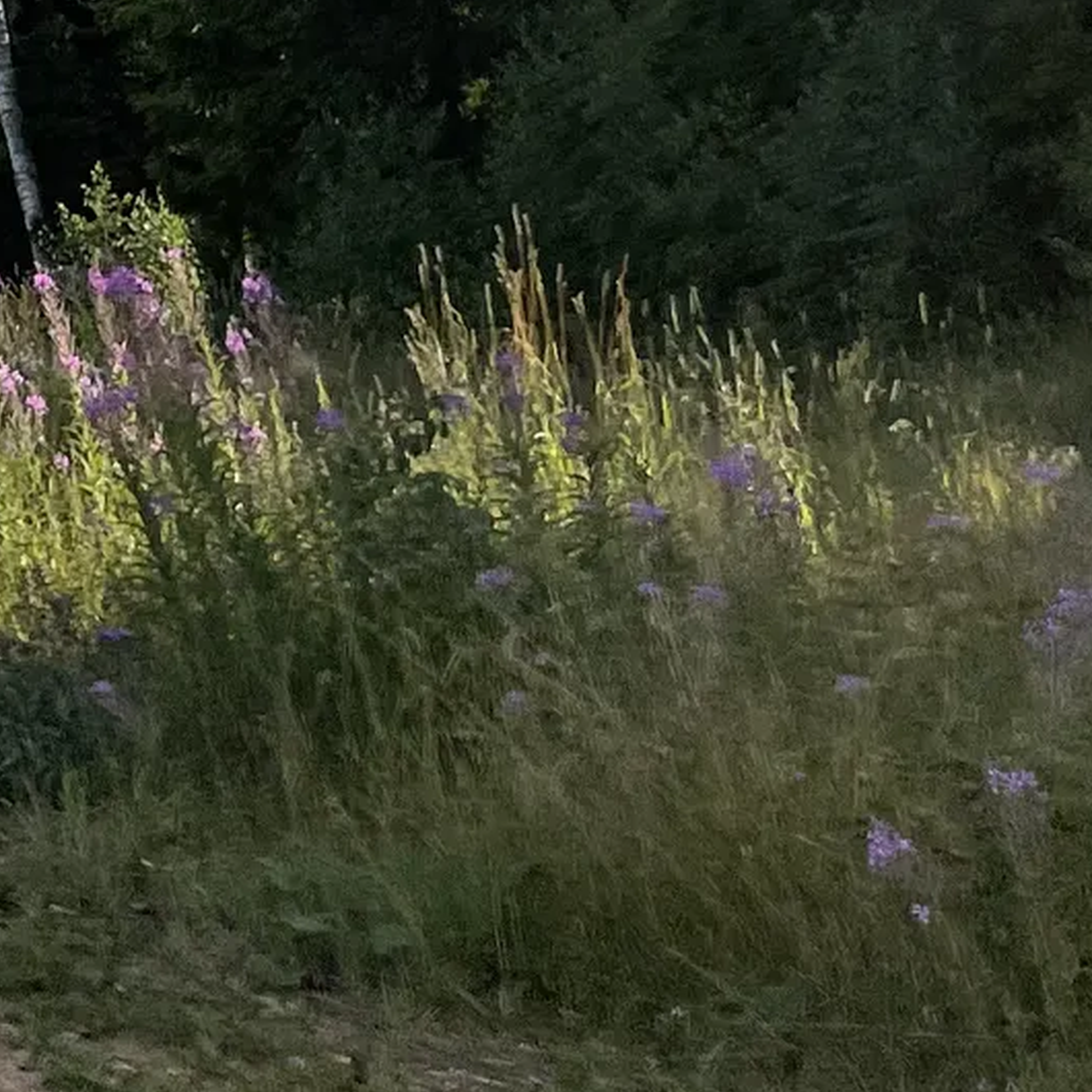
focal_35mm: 104
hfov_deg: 13.6
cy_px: -670
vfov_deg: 15.2
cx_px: -1265
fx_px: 3712
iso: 32
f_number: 1.6
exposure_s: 1/2882
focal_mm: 4.2
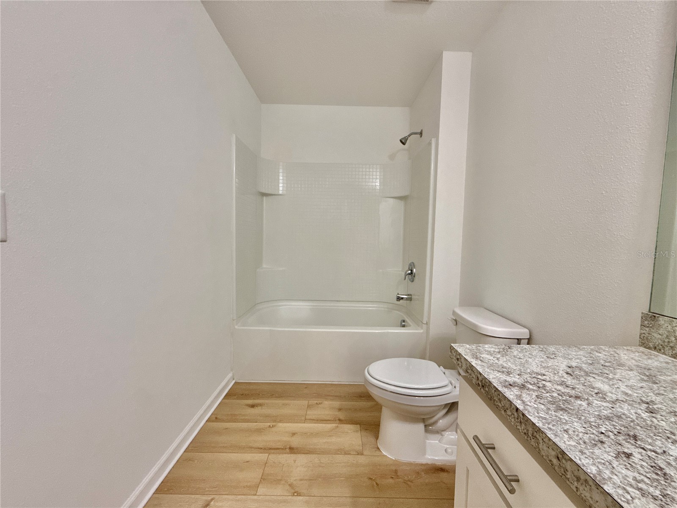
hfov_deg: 102.1
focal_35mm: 14
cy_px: 254
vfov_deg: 85.7
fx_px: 274
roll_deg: -1.6
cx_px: 338
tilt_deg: -4.5
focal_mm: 2.22
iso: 320
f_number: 2.2
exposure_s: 1/120
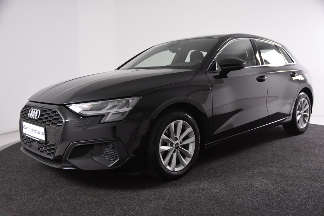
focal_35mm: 36
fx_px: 324
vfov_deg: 36.9
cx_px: 162
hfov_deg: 53.1
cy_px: 108
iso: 1600
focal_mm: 24
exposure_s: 1/60
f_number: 4
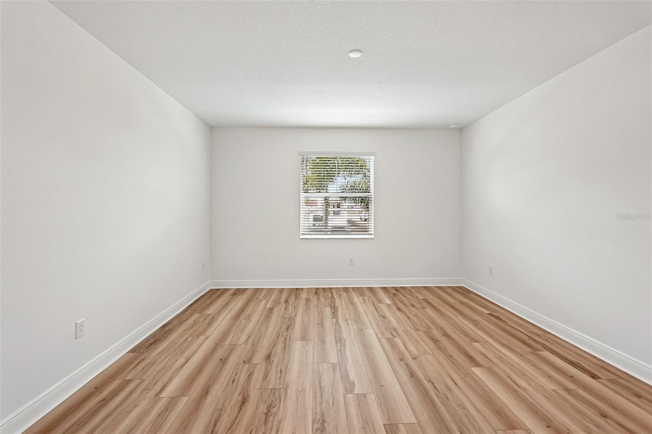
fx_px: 299
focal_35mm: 16
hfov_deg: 95.0
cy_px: 217
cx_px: 326
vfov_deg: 72.0
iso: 400
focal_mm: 16.5
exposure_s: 1/15
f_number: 8
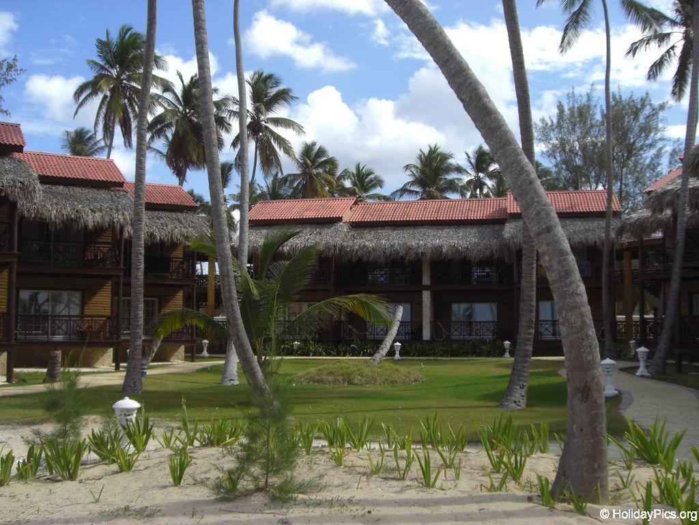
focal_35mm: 38
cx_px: 350
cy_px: 262
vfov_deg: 37.7
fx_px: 767
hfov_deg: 49.0
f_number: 2.7
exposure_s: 1/1000
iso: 64
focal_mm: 6.2
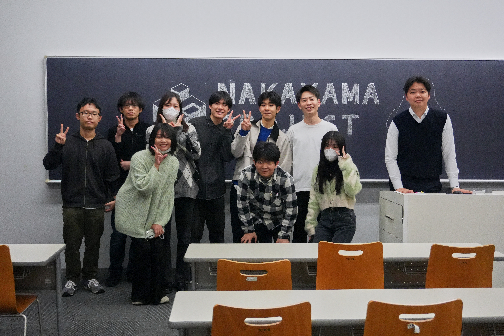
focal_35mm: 44
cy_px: 168
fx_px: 609
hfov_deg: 45.0
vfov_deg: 30.8
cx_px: 252
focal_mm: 29
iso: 6400
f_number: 4.5
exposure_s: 1/100
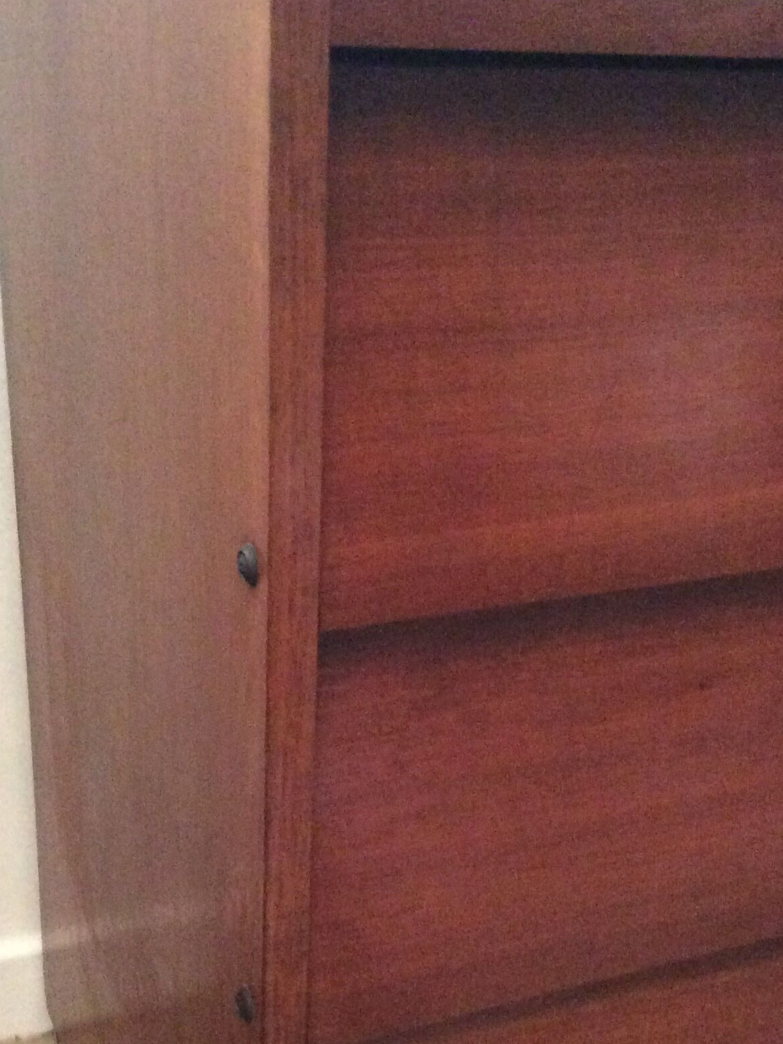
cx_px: 450
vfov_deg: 35.9
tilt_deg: -27.0
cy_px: 687
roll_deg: -3.5
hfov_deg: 27.5
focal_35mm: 53
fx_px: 1599
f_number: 2.4
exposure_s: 1/17
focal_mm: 3.3
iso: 500
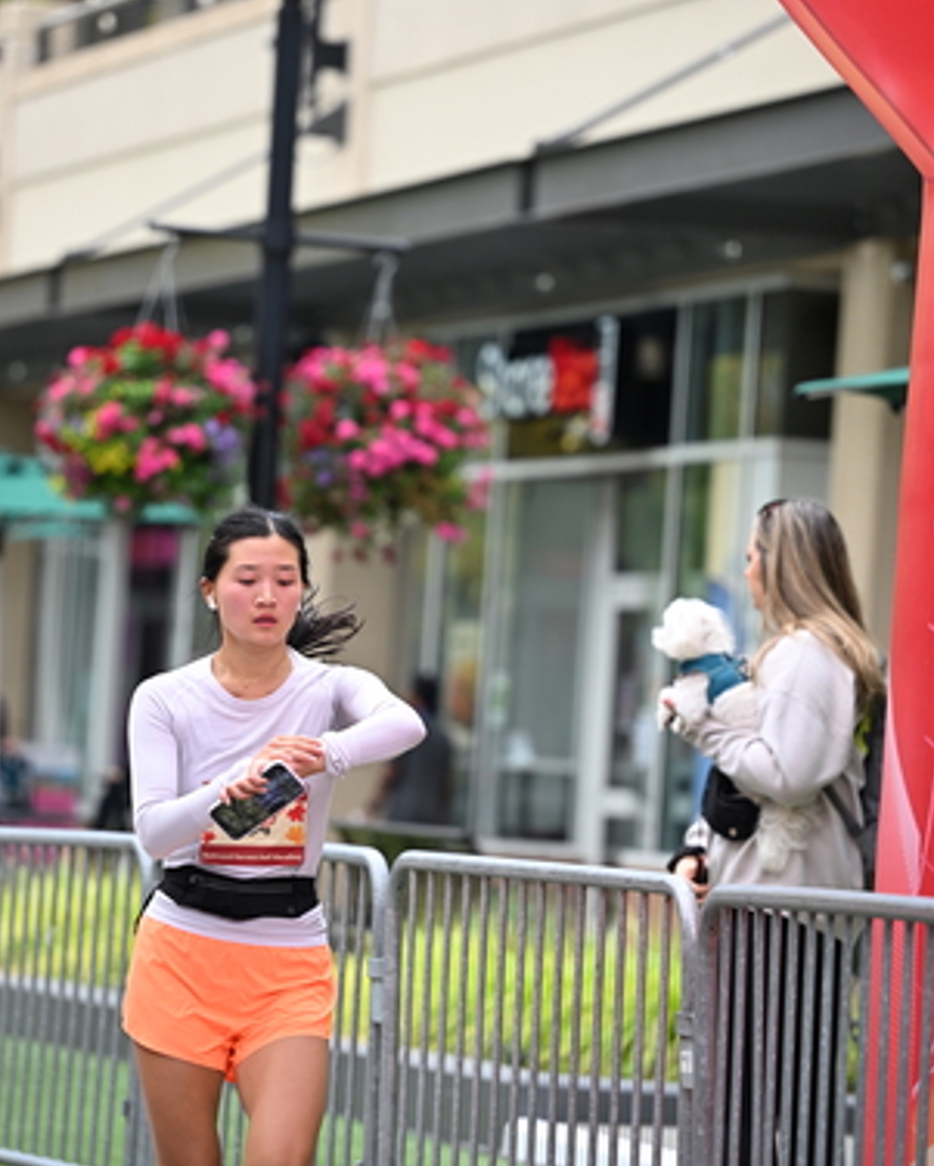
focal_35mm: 192
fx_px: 6632
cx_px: 430
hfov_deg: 8.1
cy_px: 524
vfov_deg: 10.1
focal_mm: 140
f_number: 2.8
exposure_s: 1/2000
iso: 640
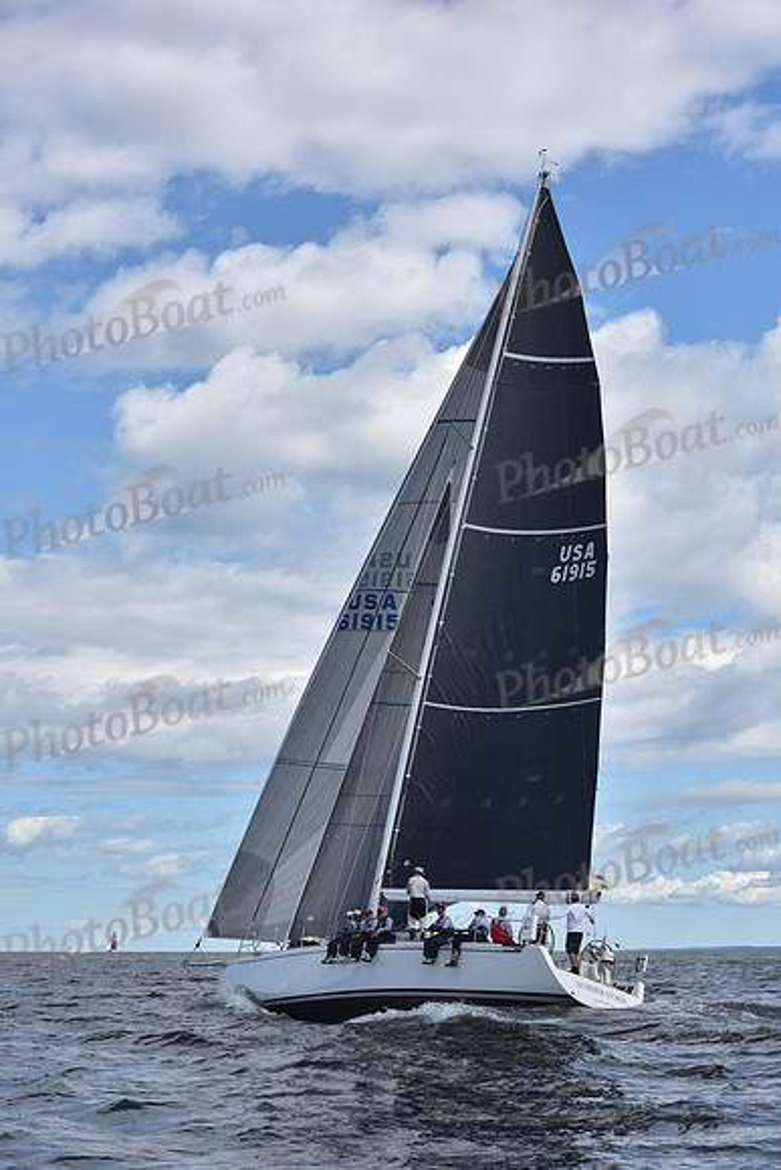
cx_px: 390
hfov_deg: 19.5
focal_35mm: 70
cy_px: 585
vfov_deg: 28.8
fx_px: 2276
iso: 250
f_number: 8
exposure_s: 1/1000
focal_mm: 70
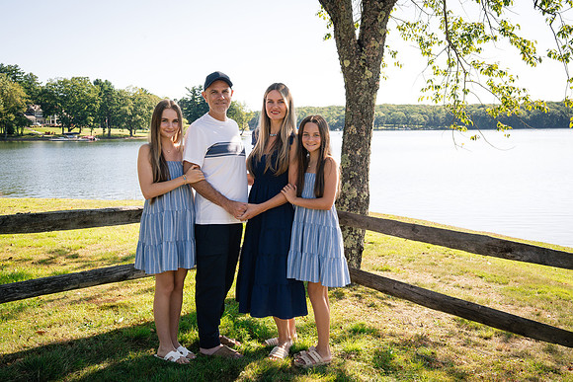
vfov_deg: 36.2
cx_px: 275
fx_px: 584
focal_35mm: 37
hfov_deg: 52.2
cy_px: 183
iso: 250
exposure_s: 1/250
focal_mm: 35
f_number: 8
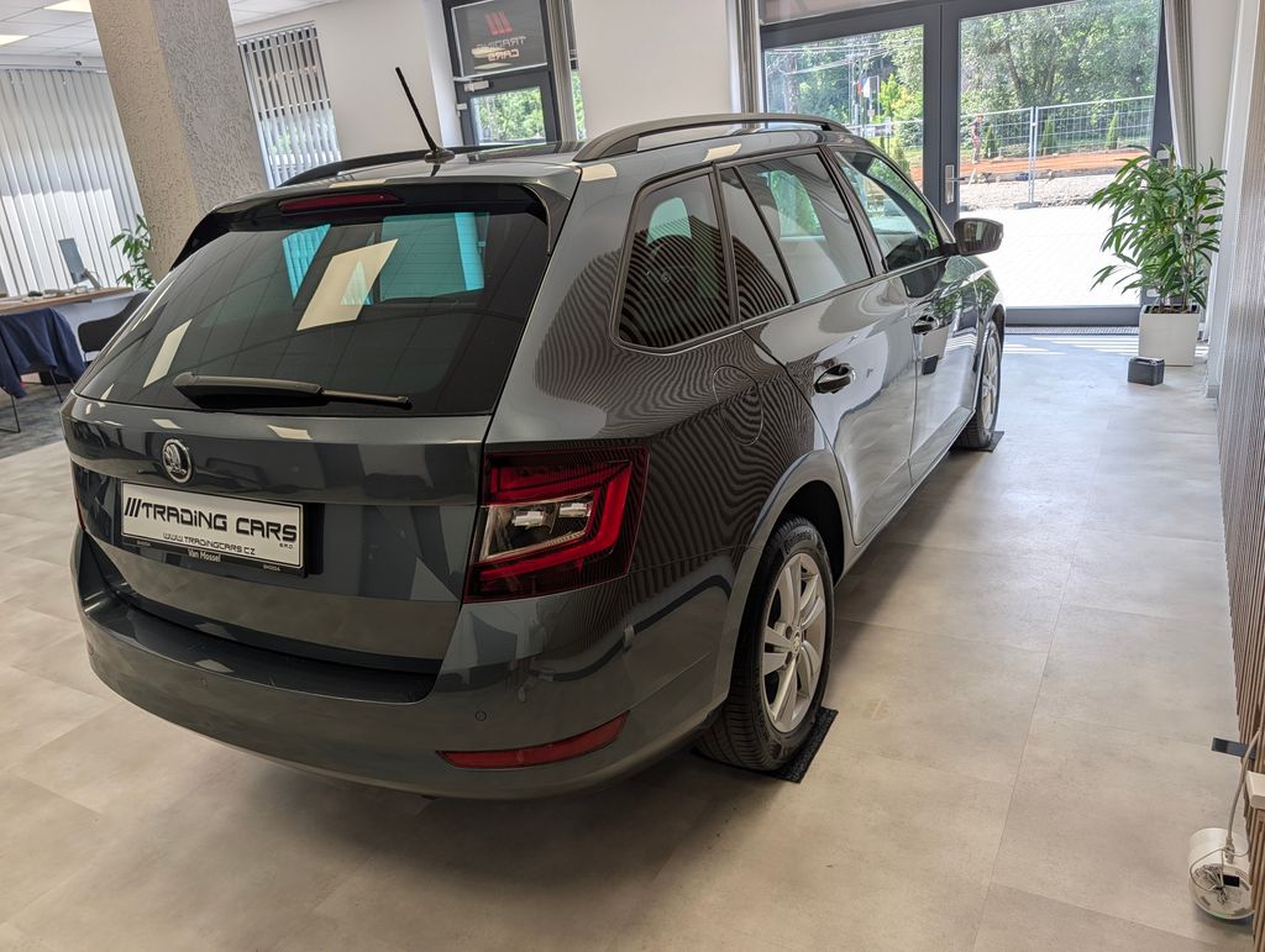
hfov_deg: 71.5
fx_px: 878
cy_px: 476
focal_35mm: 24
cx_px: 632
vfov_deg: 56.9
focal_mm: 6.9
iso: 18
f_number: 1.68
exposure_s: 1/183
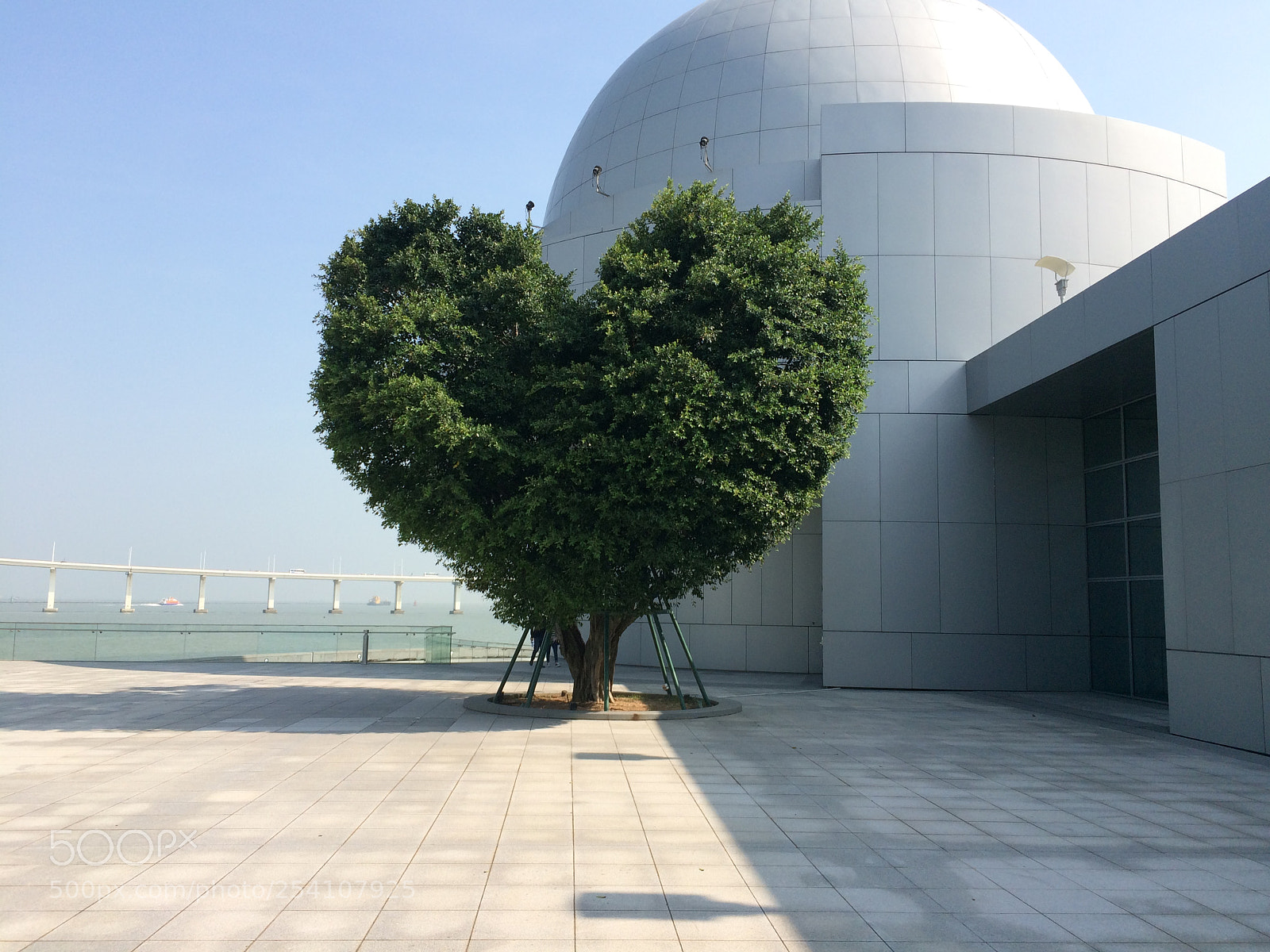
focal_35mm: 29
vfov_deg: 48.2
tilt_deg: +7.6
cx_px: 635
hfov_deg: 61.7
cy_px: 476
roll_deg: -0.2
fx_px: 1064
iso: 32
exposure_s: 1/1414
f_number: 2.2
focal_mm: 4.15
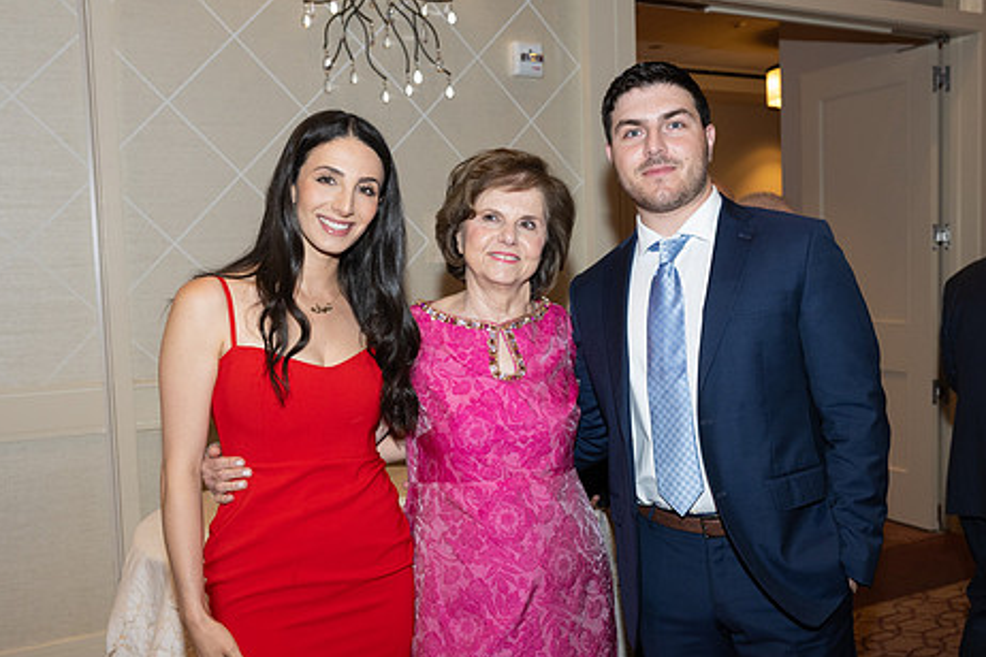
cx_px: 554
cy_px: 357
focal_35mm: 41
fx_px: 1123
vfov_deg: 32.6
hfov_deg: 47.3
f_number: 5.6
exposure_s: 1/100
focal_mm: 30
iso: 800
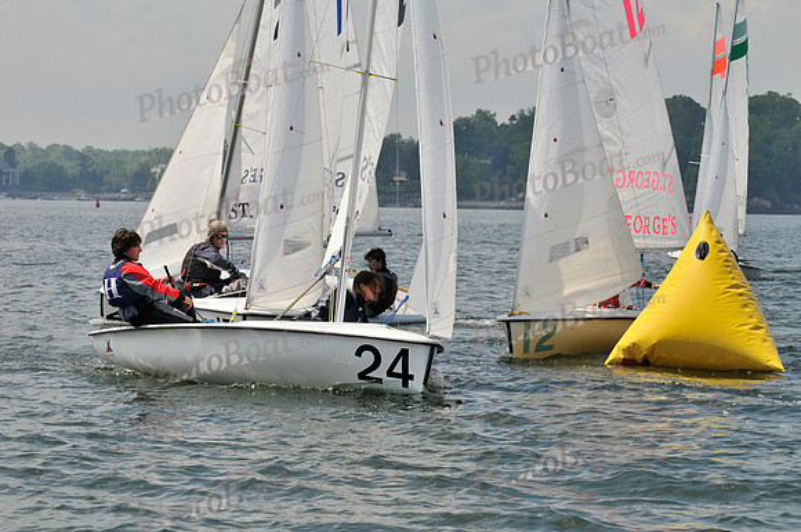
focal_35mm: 147
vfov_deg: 9.3
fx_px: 3266
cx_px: 400
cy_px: 266
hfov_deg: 14.0
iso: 200
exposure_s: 1/1000
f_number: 8
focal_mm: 98
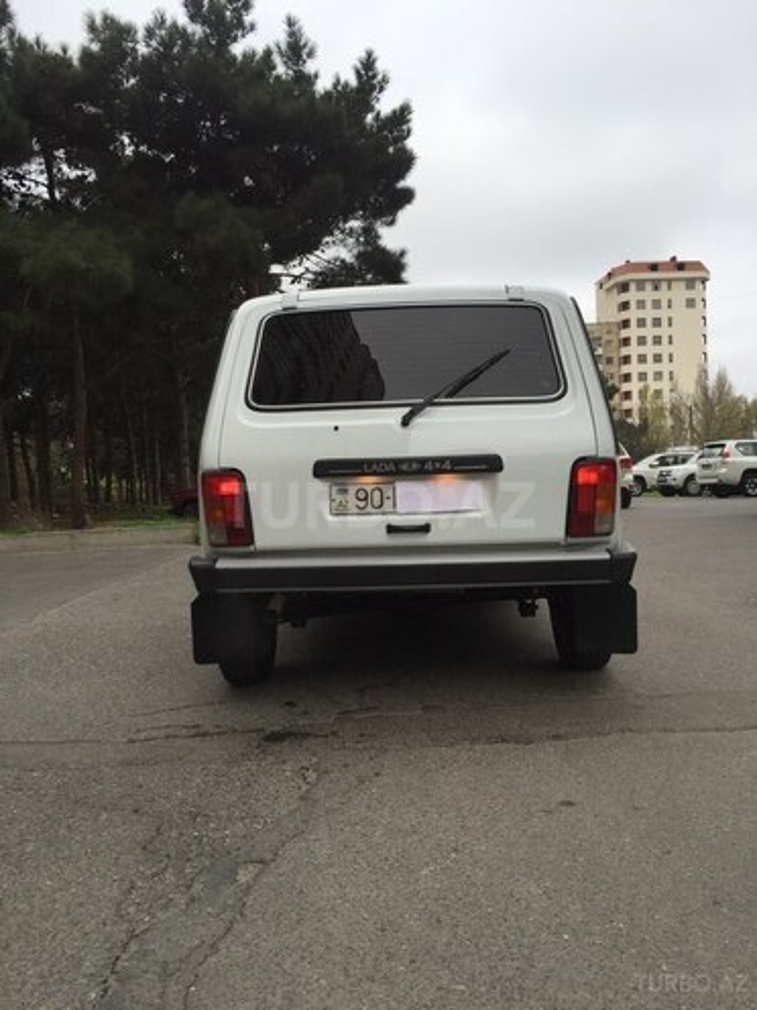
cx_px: 378
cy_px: 505
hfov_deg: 48.2
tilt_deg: -0.5
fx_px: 846
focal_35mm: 29
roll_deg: +3.0
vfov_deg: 61.7
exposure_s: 1/465
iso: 32
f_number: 2.2
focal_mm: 4.15
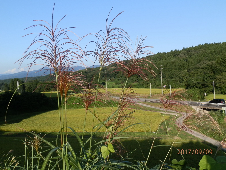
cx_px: 113
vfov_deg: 42.9
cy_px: 85
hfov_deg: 55.4
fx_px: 215
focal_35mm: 33
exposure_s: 1/640
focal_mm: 5.96
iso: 64
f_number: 3.2
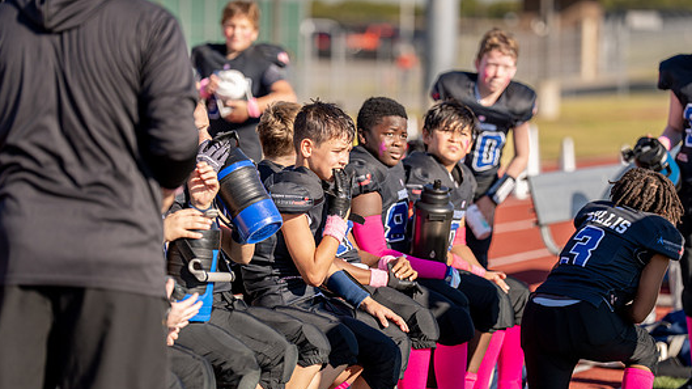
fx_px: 3485
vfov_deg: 6.4
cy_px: 199
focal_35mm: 190
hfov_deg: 11.3
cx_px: 367
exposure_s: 1/2000
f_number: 2.8
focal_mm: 150
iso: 160
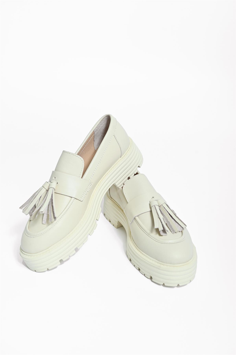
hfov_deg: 33.4
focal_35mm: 40
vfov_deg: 48.5
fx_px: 394
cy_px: 178
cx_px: 118
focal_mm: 40
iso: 125
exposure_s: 1/160
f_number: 8
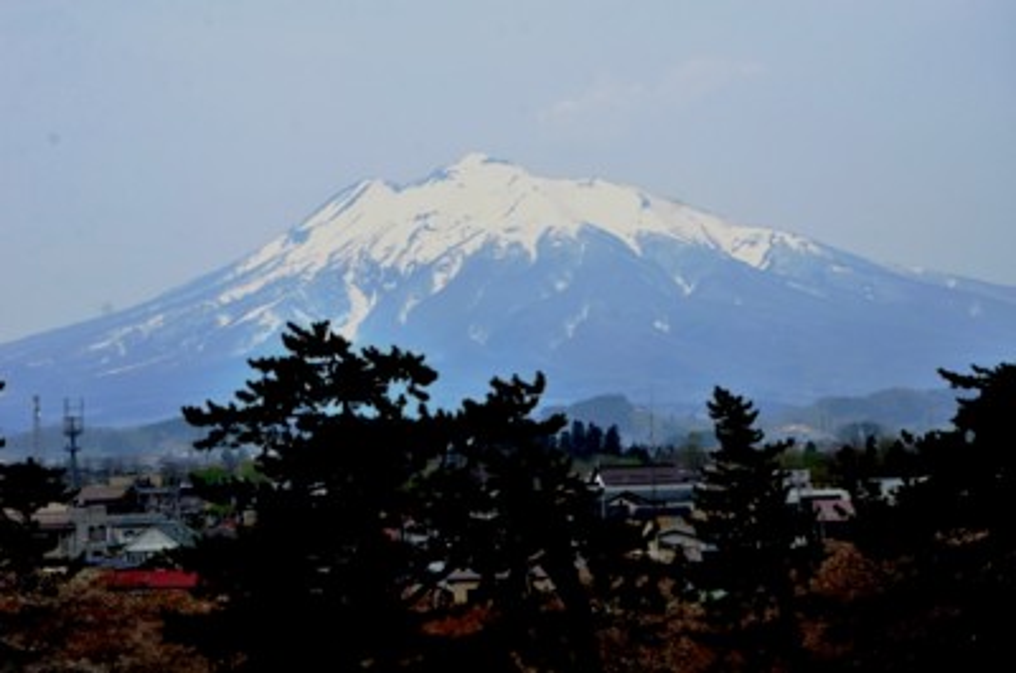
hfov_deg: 22.0
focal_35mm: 93
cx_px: 508
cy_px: 336
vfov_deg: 14.6
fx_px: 2619
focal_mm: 62
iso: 160
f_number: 11
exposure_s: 1/500
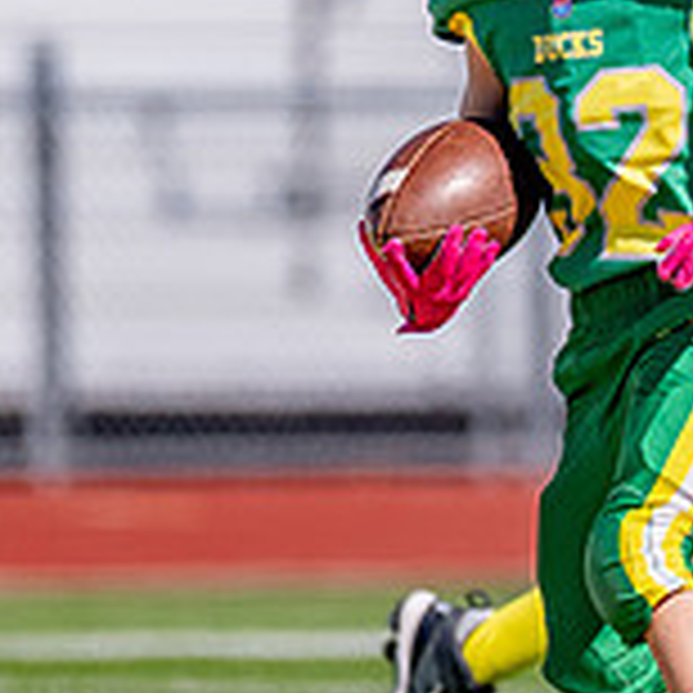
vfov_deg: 1.6
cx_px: 453
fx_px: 25322
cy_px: 88
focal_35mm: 1118
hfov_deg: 1.6
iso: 160
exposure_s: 1/5000
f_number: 2.8
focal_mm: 200
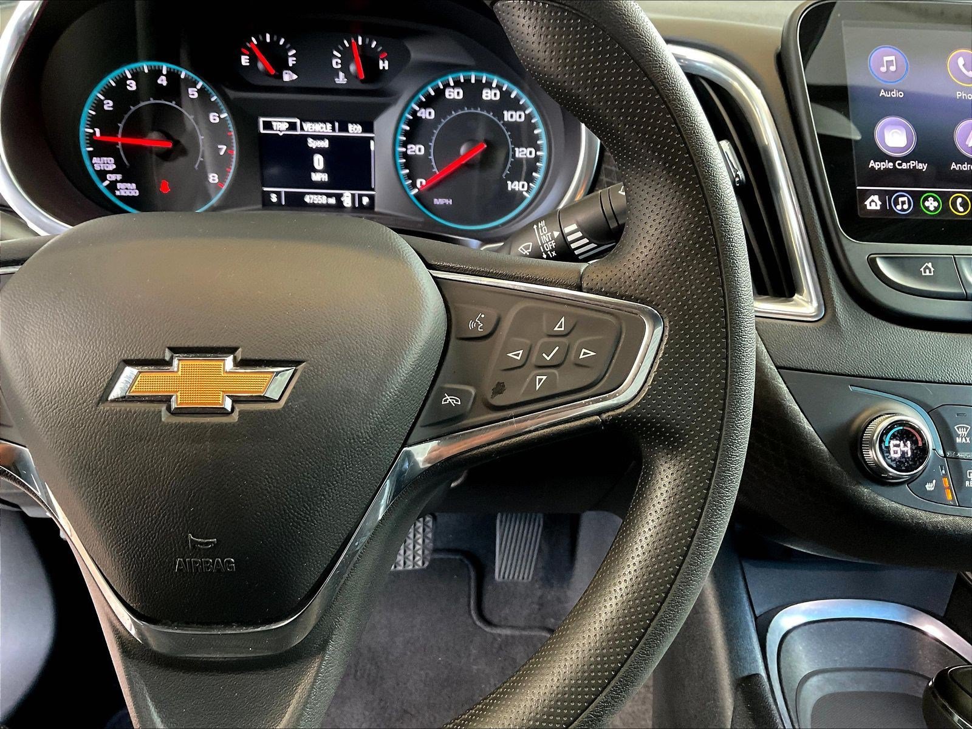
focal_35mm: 29
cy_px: 364
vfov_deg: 48.2
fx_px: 814
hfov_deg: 61.7
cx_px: 486
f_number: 1.8
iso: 320
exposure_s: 1/52
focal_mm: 3
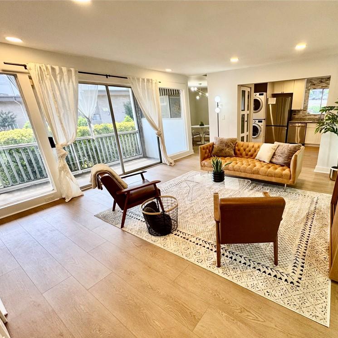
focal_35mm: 17
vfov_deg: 83.9
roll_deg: +1.4
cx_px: 218
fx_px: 188
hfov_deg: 81.9
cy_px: 174
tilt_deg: -20.2
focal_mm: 2.22
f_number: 2.2
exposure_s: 1/120
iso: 125
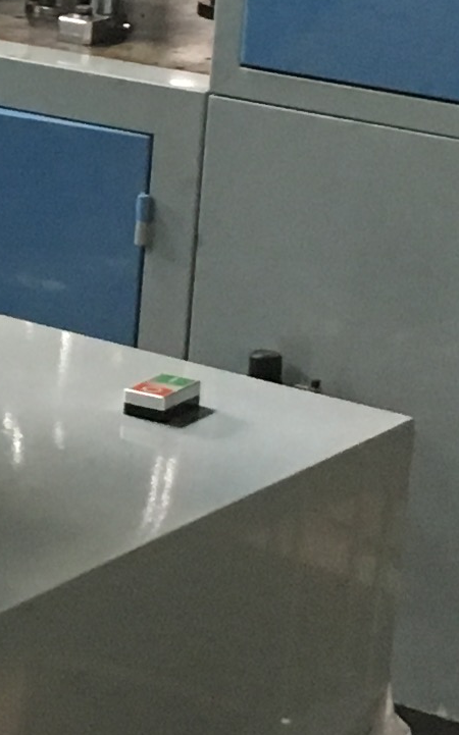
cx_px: -797
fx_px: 3446
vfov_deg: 12.1
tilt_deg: -13.9
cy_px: 152
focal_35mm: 172
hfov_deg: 7.0
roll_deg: -0.1
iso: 200
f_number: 2.2
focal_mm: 4.15
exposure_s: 1/33
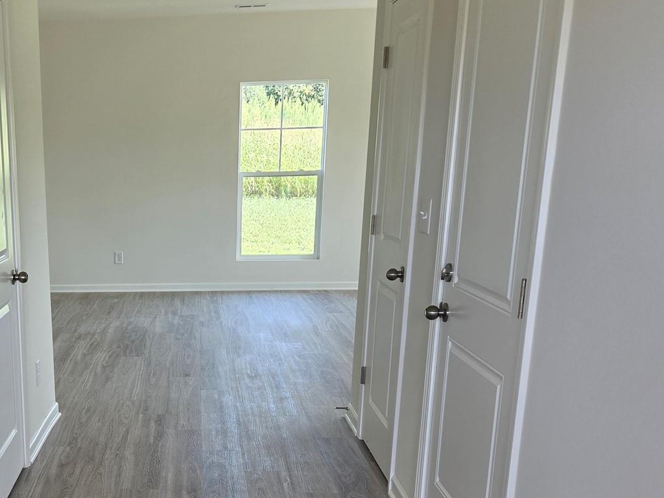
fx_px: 882
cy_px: 413
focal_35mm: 46
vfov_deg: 30.6
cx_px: 104
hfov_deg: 39.1
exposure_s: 1/180
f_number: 1.8
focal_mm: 5.4
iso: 100
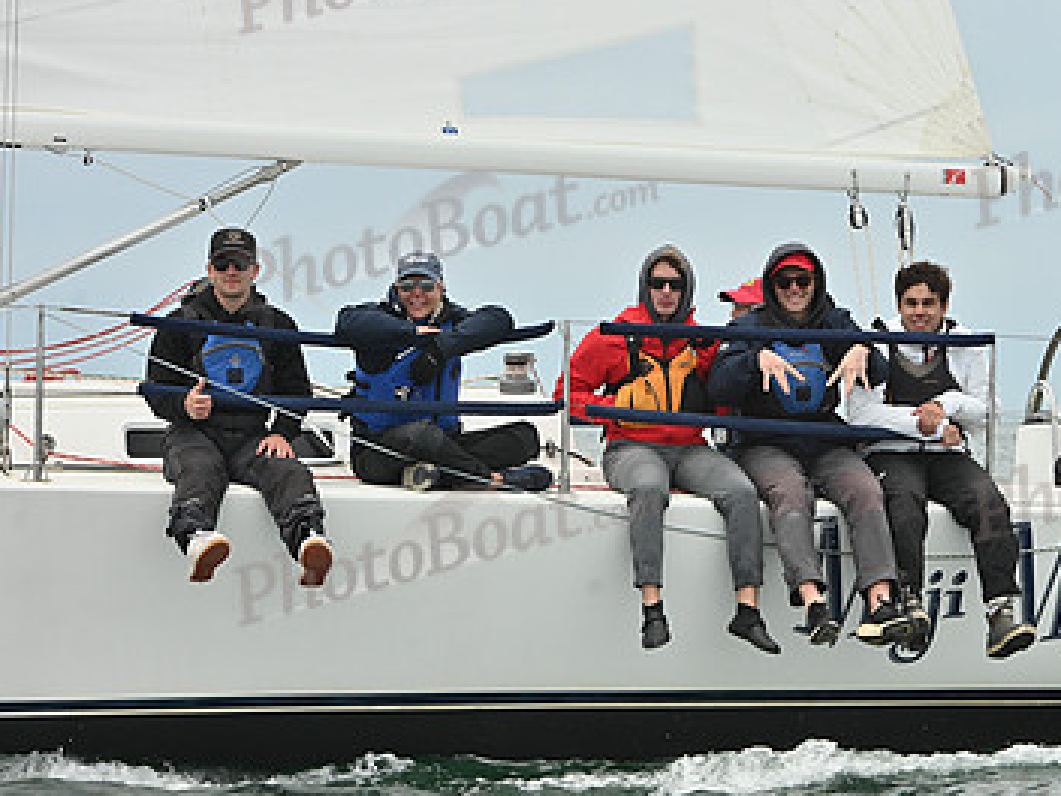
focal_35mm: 214
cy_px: 348
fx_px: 6559
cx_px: 817
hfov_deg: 9.2
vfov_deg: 6.9
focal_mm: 135
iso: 320
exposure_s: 1/1000
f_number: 10
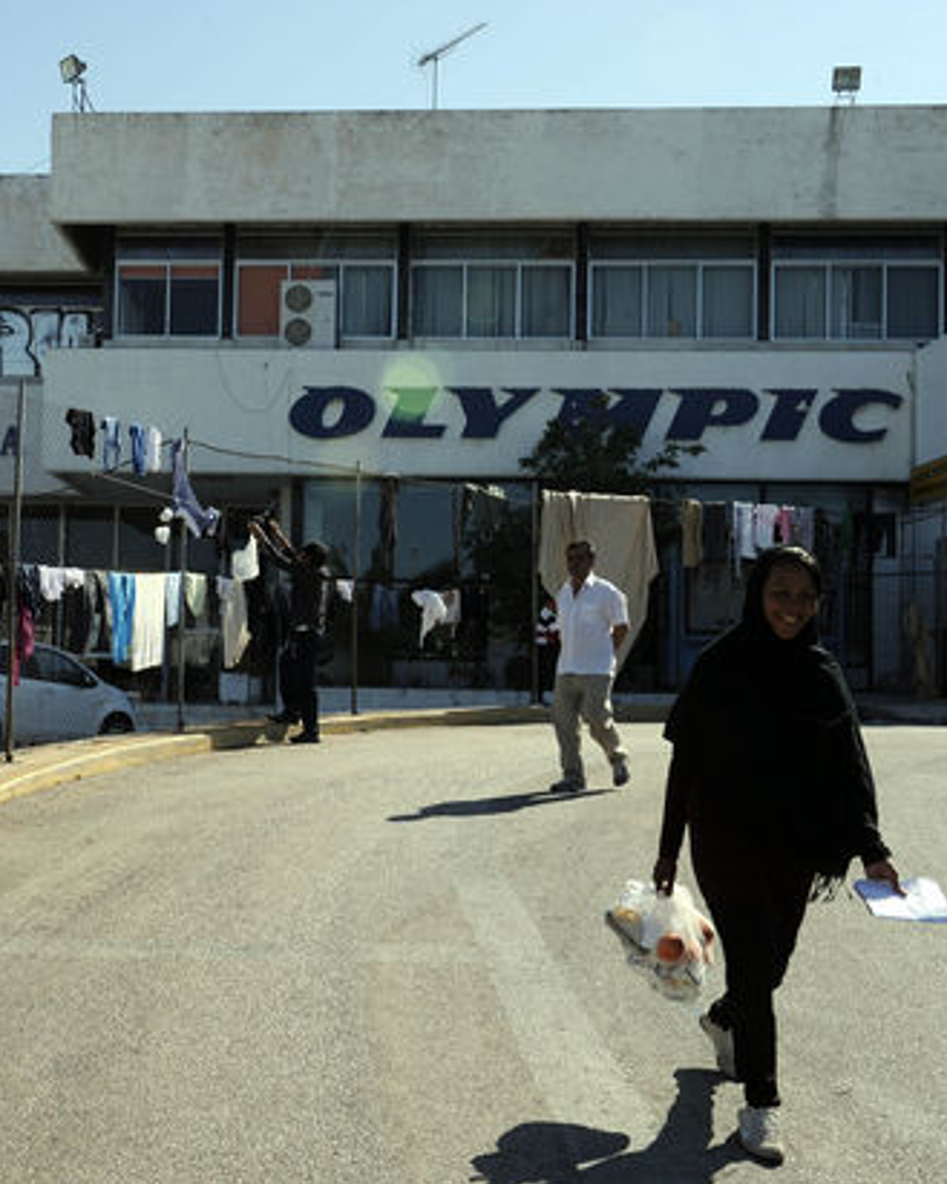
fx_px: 1611
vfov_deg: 40.3
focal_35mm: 46
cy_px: 599
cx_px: 227
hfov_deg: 32.1
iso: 200
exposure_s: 1/200
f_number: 16
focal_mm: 32
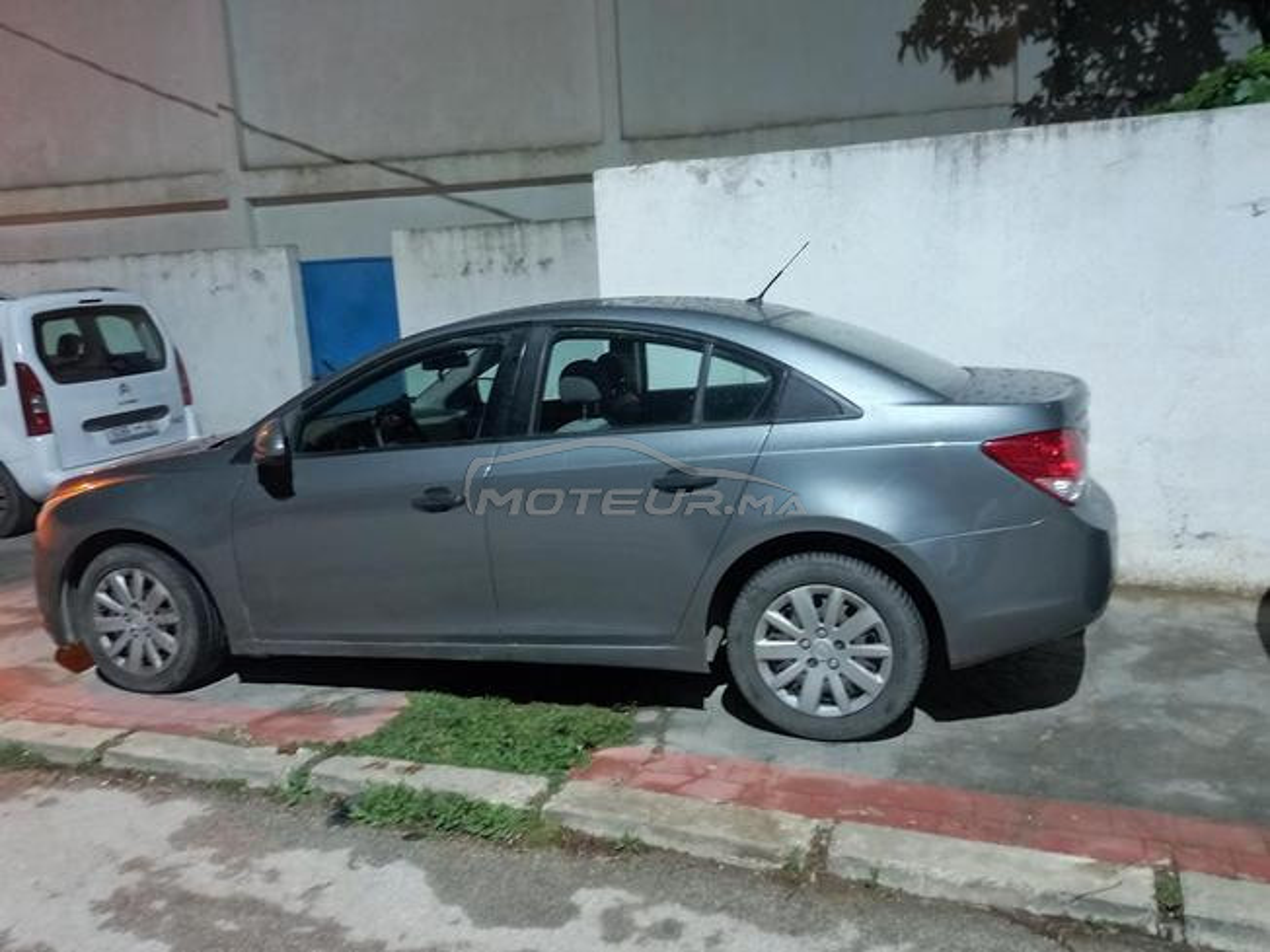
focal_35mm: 25
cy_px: 476
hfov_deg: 69.4
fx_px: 917
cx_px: 635
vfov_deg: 54.9
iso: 2000
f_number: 1.8
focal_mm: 4.6
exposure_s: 1/10
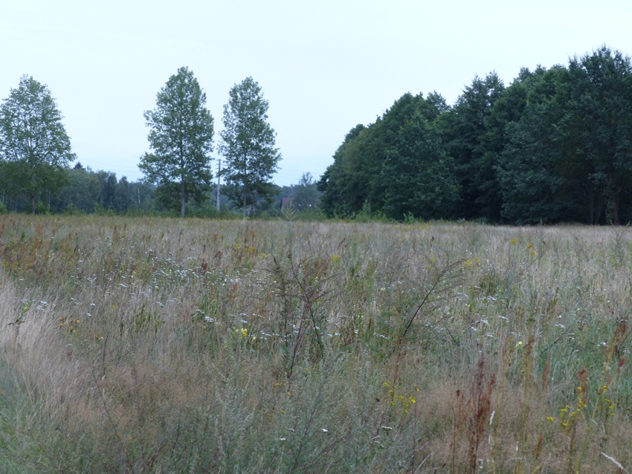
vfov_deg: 13.6
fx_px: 1991
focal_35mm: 109
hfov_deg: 18.0
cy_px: 237
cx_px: 316
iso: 100
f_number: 4
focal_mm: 19.6
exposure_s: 1/500
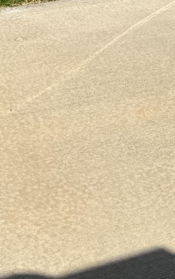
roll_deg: -0.6
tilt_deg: -7.9
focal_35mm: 112
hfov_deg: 11.7
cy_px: -227
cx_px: 40
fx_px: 854
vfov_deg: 15.8
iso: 80
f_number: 1.78
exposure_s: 1/4950
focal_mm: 6.76
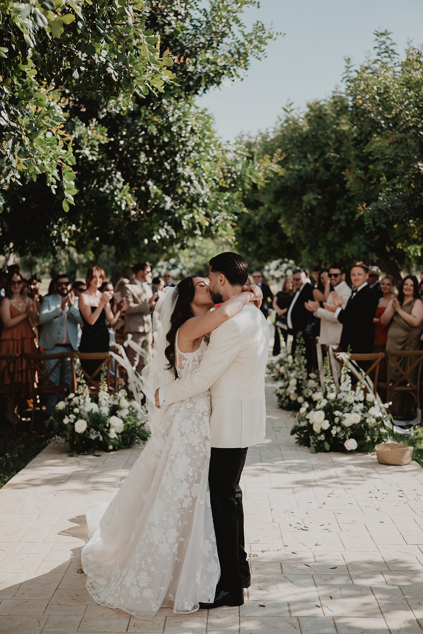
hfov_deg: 27.0
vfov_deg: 39.6
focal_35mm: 50
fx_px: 881
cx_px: 212
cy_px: 317
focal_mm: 50
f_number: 2.5
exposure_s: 1/1600
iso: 100
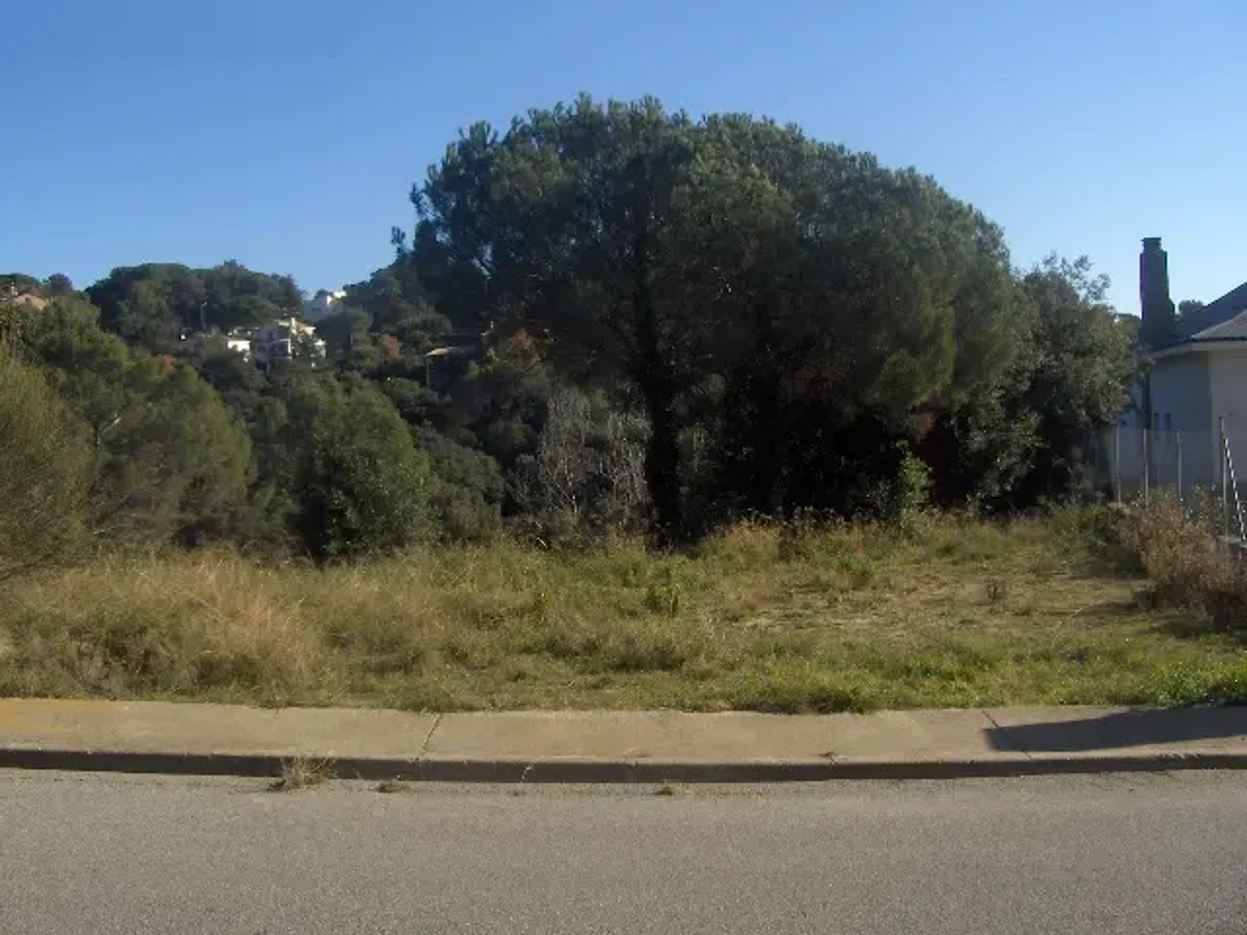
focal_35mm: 35
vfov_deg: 40.7
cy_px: 468
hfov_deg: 52.6
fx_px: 1261
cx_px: 624
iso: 100
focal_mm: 5.8
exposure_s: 1/529
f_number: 4.3
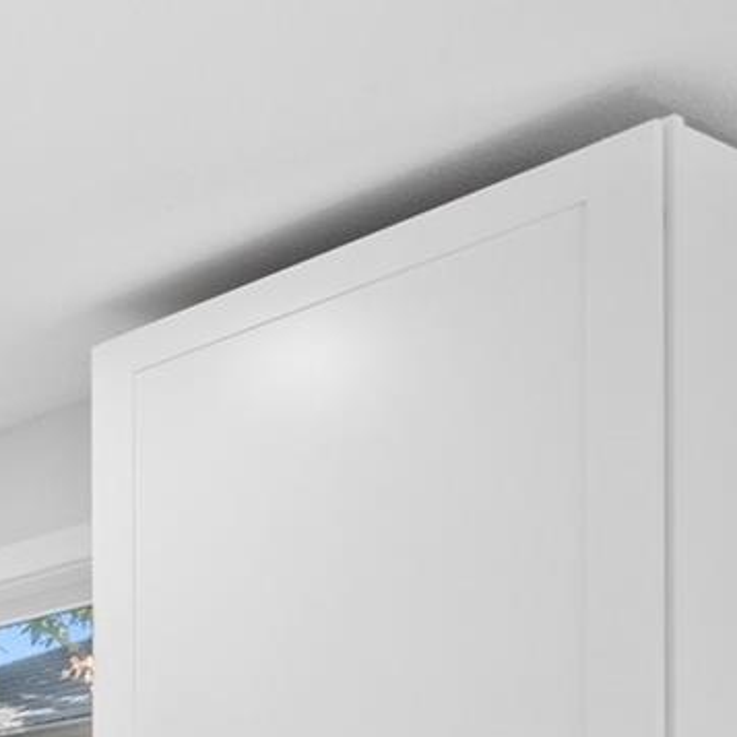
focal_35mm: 61
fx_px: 1469
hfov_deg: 17.2
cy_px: 1017
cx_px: -846
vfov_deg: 23.9
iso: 800
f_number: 8
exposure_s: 1/13
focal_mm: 16
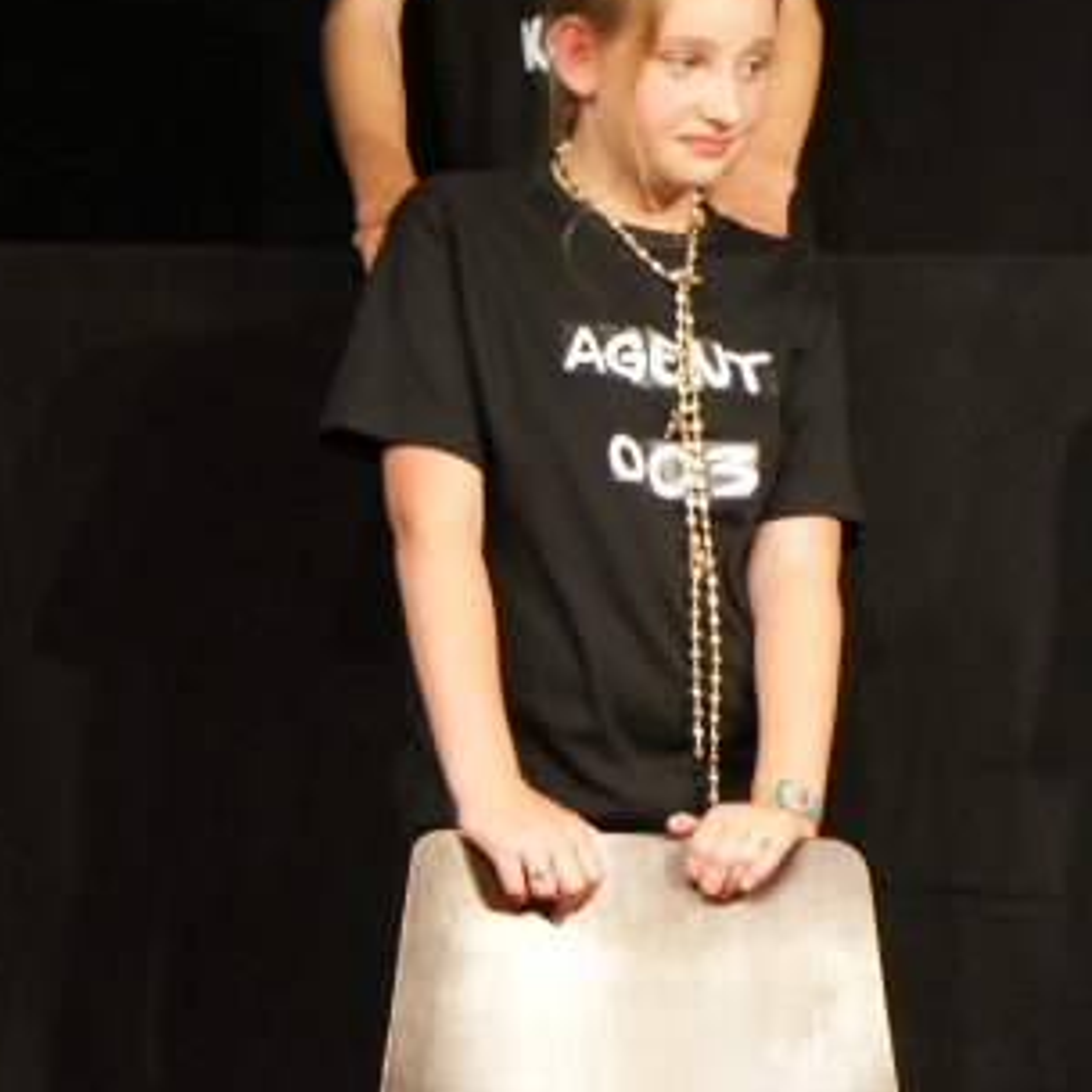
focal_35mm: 236
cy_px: 487
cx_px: 1785
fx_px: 8438
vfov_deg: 7.4
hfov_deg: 7.2
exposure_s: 1/15
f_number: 5.6
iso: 400
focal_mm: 55
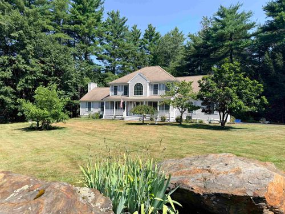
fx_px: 198
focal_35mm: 24
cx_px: 142
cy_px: 107
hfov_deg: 71.6
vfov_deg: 56.8
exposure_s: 1/3279
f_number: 1.78
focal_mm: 6.76
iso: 80
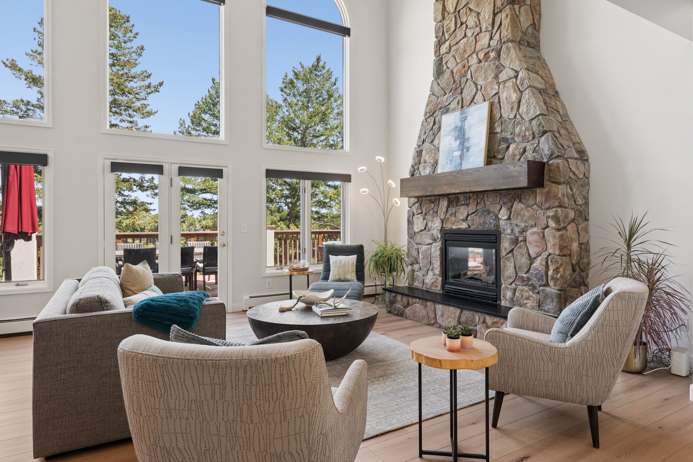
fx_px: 423
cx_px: 362
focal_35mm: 22
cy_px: 229
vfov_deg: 57.2
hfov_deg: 78.5
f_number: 8
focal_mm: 21
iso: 800
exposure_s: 1/100
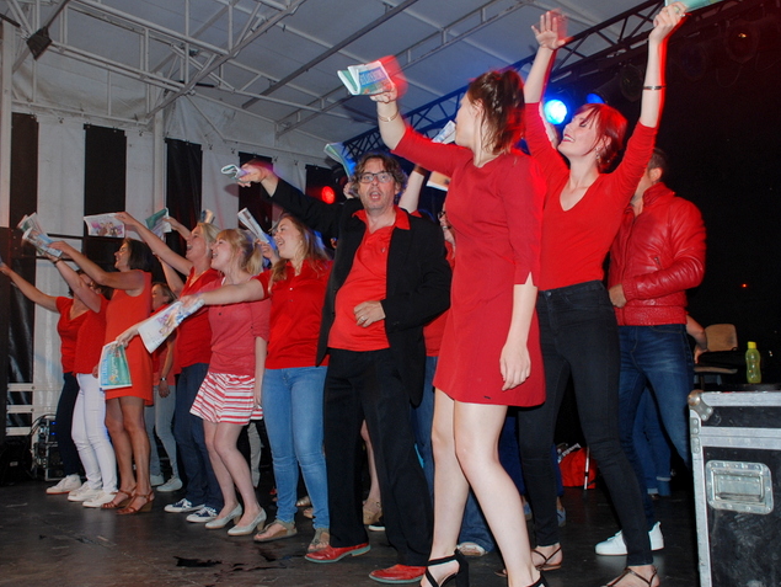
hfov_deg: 51.3
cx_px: 386
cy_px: 295
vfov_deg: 39.7
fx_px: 813
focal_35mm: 36
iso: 320
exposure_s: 1/60
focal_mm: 22
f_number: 3.8
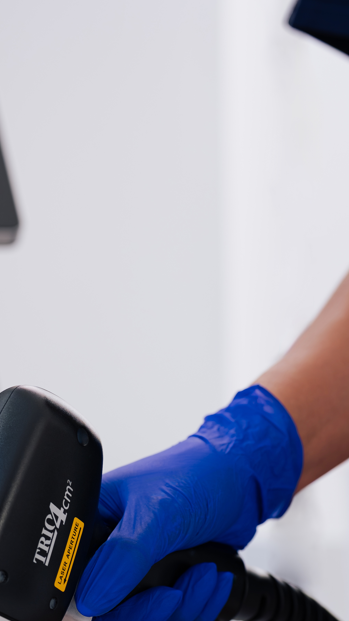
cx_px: -73
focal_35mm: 116
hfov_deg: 10.3
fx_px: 1908
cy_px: 354
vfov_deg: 18.5
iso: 160
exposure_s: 1/250
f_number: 3.2
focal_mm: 50
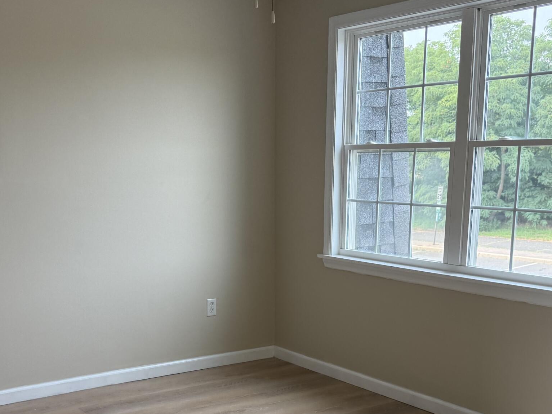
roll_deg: +0.0
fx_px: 749
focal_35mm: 47
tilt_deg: -12.4
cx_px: 229
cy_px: 328
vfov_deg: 30.2
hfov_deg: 40.3
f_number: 1.78
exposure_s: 1/167
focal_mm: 6.76
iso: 125
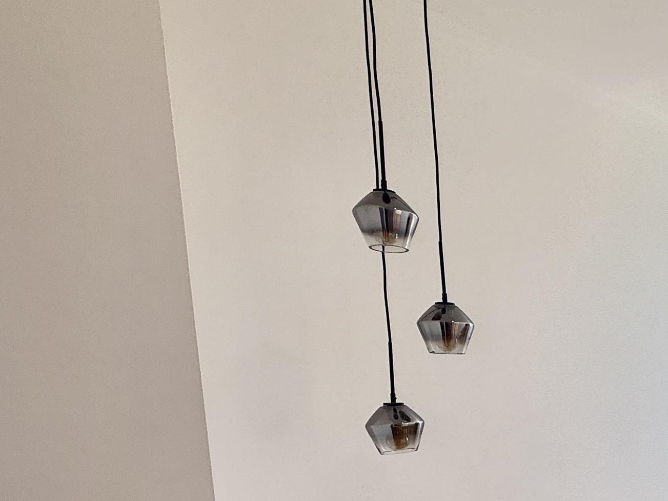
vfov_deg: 39.8
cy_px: 452
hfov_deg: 41.3
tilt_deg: -5.5
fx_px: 637
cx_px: 770
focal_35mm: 33
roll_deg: +0.2
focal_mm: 2.22
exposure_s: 1/120
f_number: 2.2
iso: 64
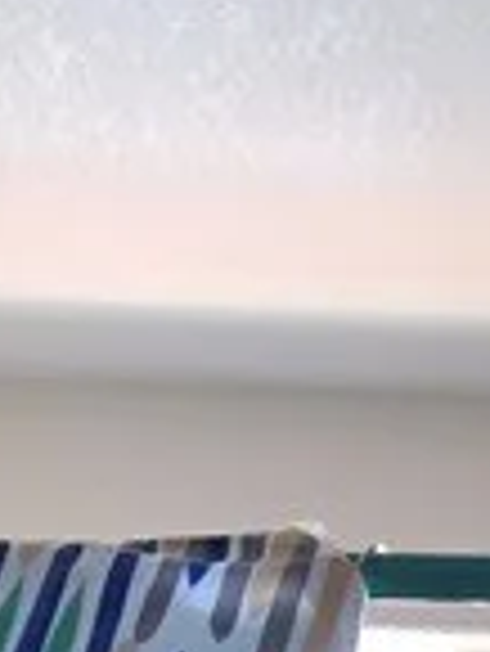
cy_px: 1686
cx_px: 634
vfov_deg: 13.4
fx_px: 1734
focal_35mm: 92
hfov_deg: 15.3
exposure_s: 1/60
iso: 250
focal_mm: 2.2
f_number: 1.9
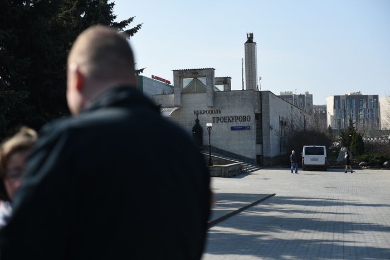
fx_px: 758
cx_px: 195
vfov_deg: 19.4
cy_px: 130
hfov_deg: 28.9
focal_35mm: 70
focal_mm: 70
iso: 250
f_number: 3.5
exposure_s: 1/3200
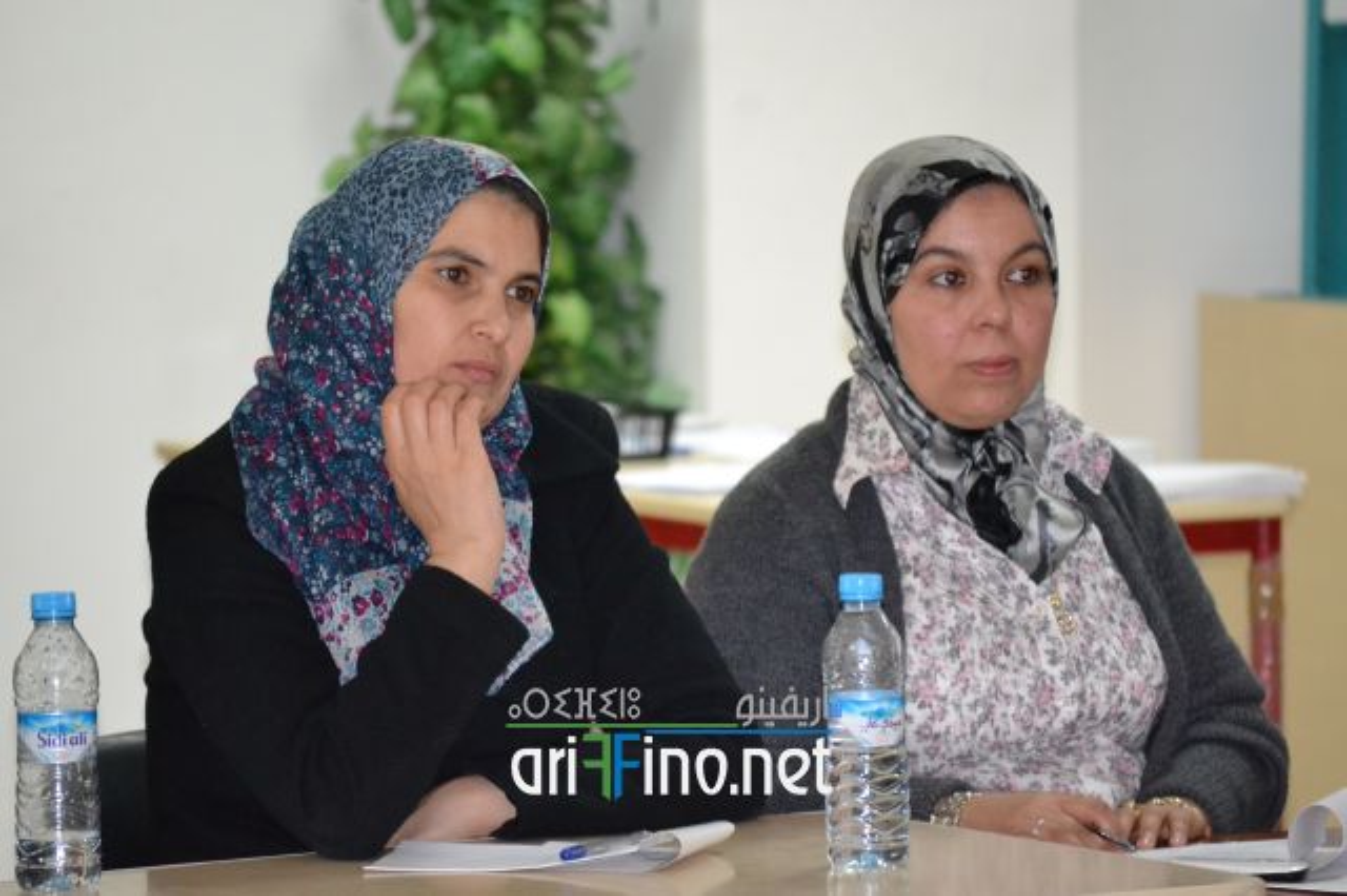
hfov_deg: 7.6
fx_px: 10097
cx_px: 674
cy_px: 448
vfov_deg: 5.1
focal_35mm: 270
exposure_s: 1/60
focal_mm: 180
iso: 3200
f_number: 5.6
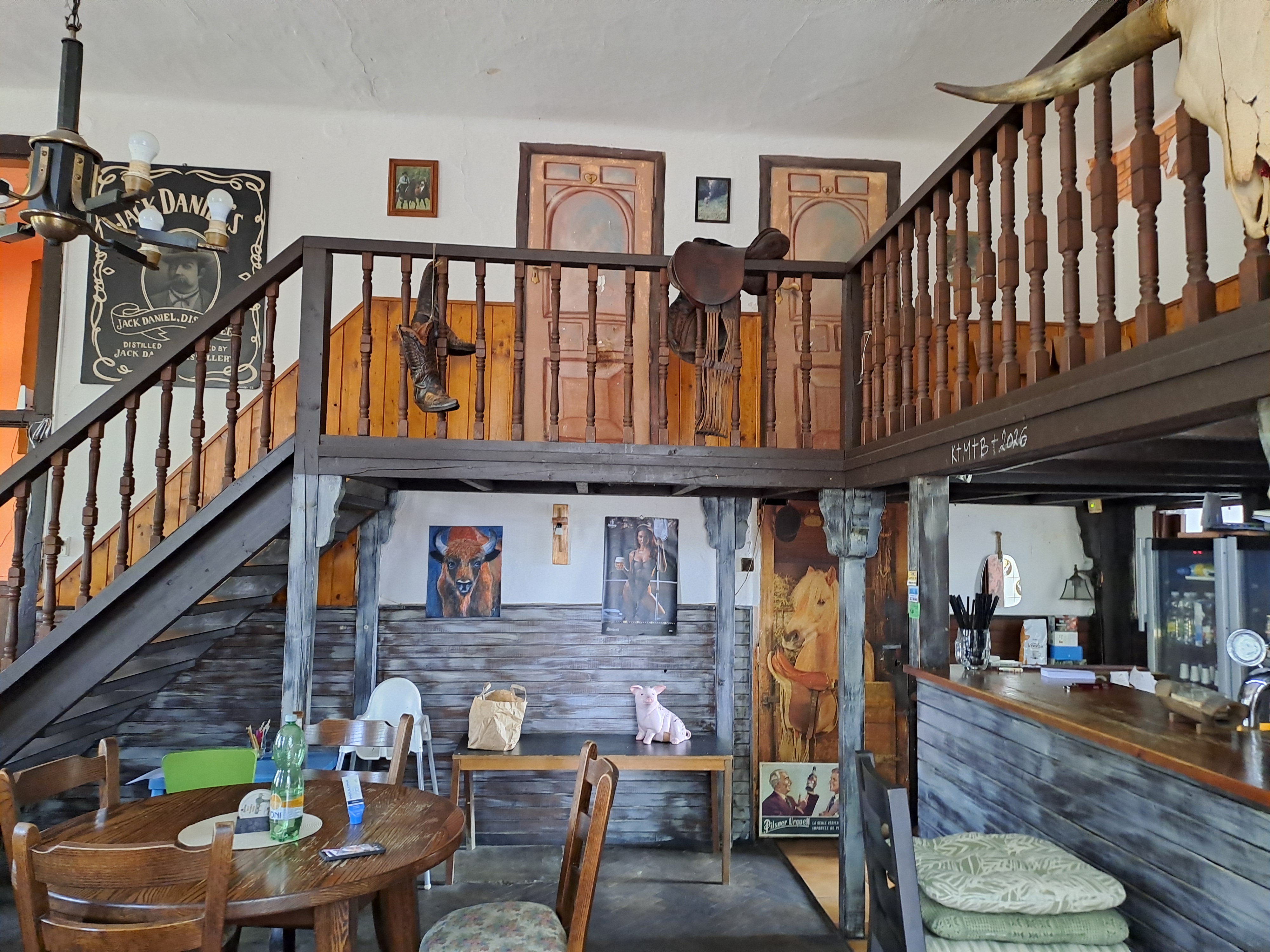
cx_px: 635
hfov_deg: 69.4
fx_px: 917
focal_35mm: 25
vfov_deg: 54.9
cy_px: 476
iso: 250
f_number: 1.8
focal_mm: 4.65
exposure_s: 1/33
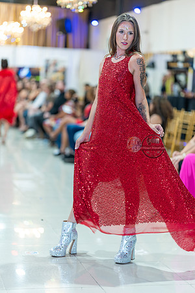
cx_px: 98
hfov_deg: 16.1
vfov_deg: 23.9
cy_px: 146
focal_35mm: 85
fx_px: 691
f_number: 1.4
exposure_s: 1/160
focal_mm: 85
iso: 320
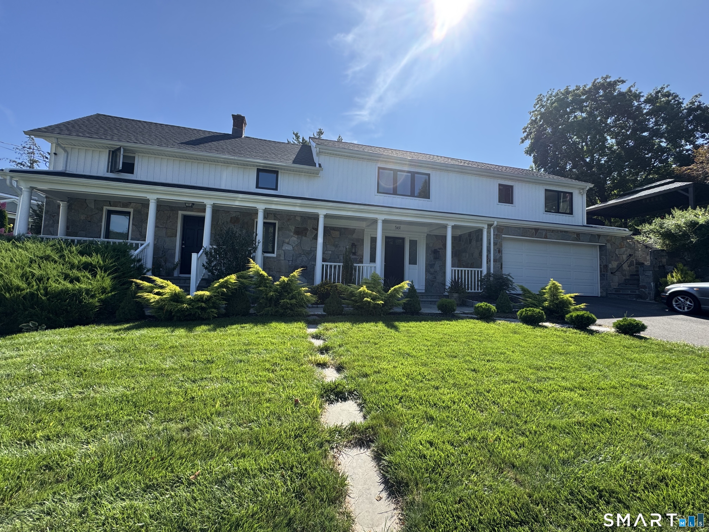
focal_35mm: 14
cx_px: 354
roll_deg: -2.2
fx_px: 287
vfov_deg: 85.7
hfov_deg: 102.1
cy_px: 266
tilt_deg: +3.2
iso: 50
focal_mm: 2.22
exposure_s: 1/796
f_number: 2.2
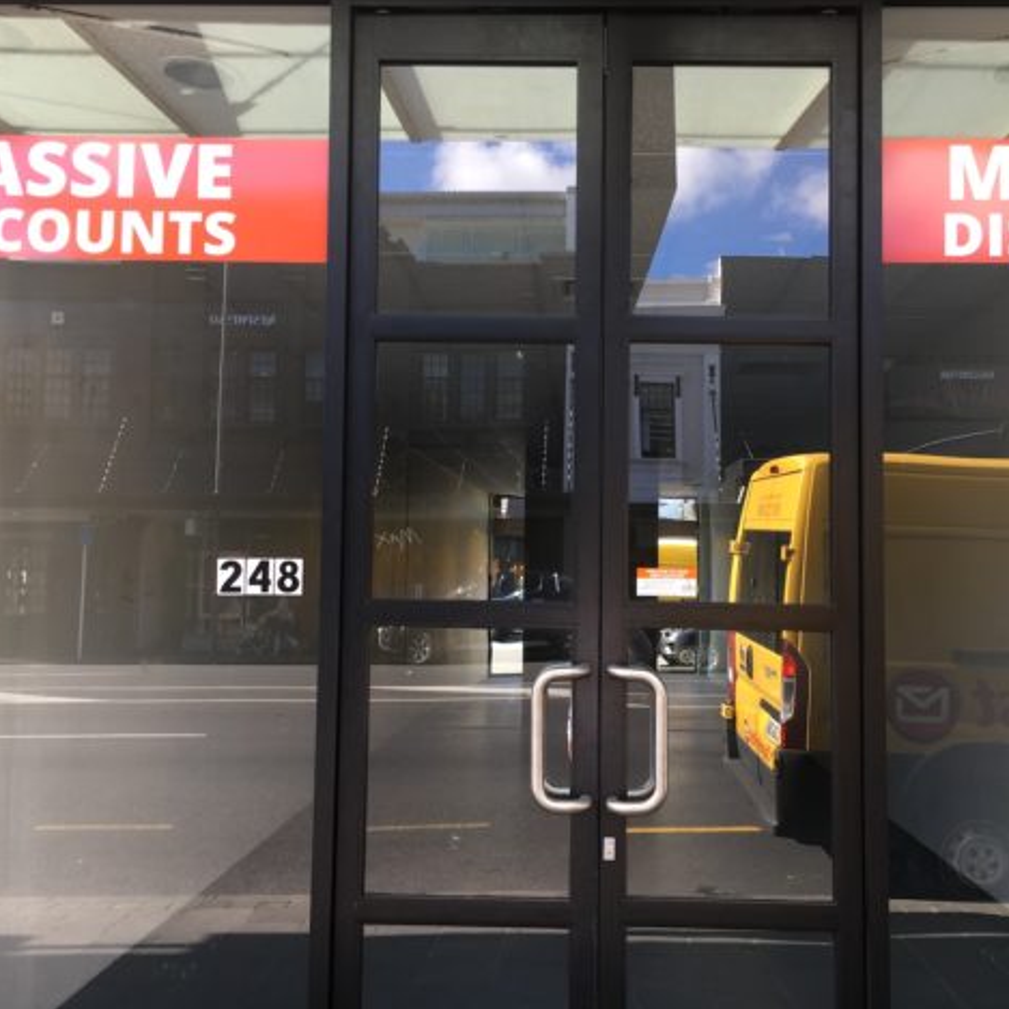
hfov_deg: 47.1
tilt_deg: +4.8
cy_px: 510
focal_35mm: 35
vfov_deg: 47.2
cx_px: 564
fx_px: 1154
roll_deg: -1.1
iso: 25
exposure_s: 1/100
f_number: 2.2
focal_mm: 4.15
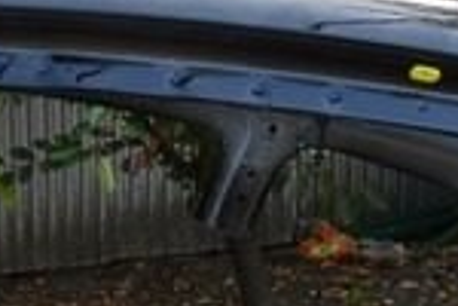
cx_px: -583
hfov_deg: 9.2
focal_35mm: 205
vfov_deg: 6.3
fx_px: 2608
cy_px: 770
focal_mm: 20
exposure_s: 1/100
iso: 400
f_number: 9
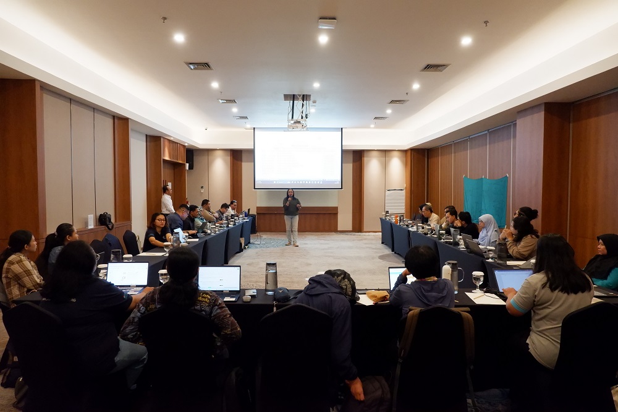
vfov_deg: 55.1
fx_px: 395
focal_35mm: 23
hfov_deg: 76.1
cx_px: 309
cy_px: 206
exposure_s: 1/140
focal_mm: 15
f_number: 3.5
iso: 6400
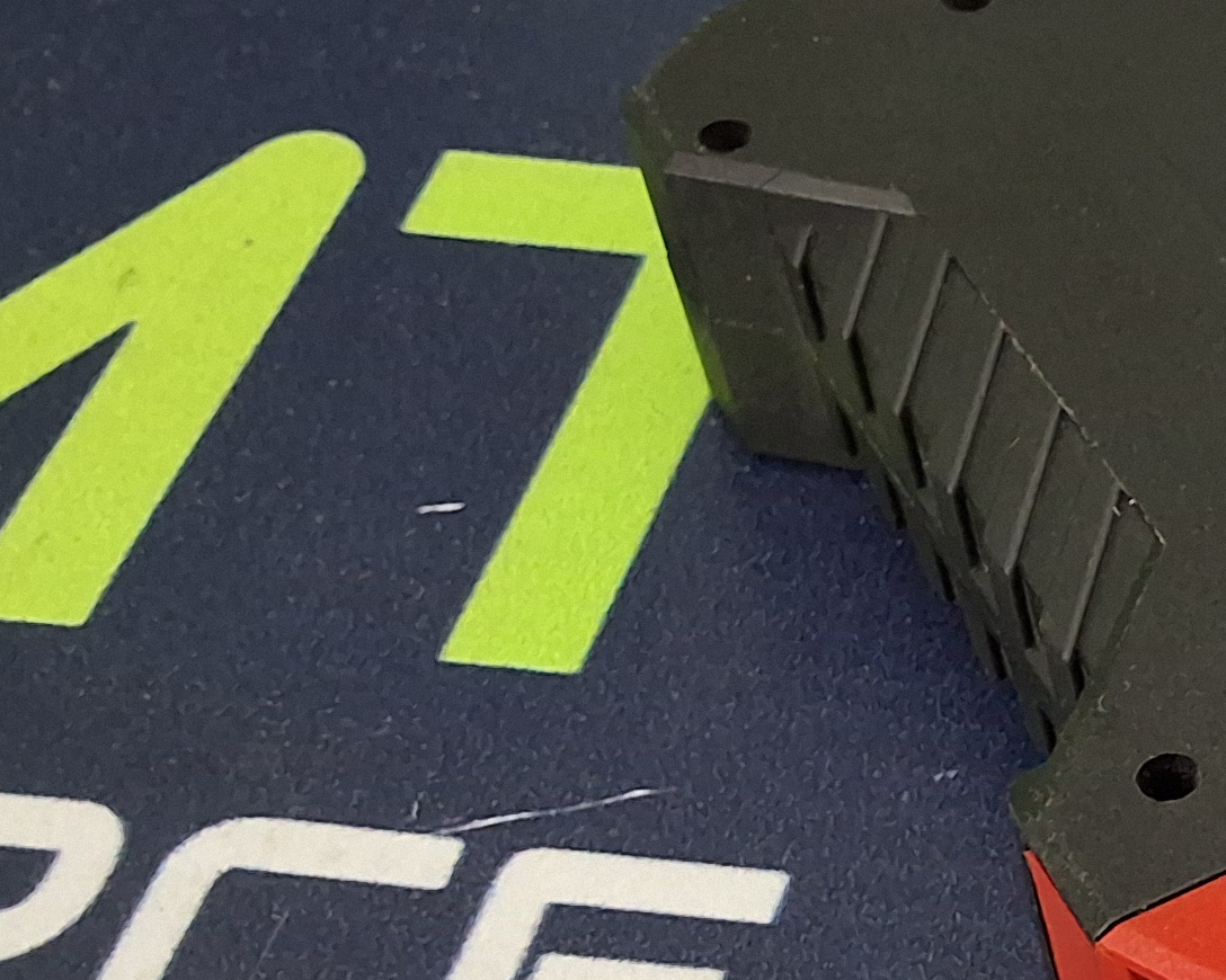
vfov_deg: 18.6
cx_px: 1707
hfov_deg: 20.7
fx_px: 2975
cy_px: 739
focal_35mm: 82
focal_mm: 2.91
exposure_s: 1/20
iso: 400
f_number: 1.9
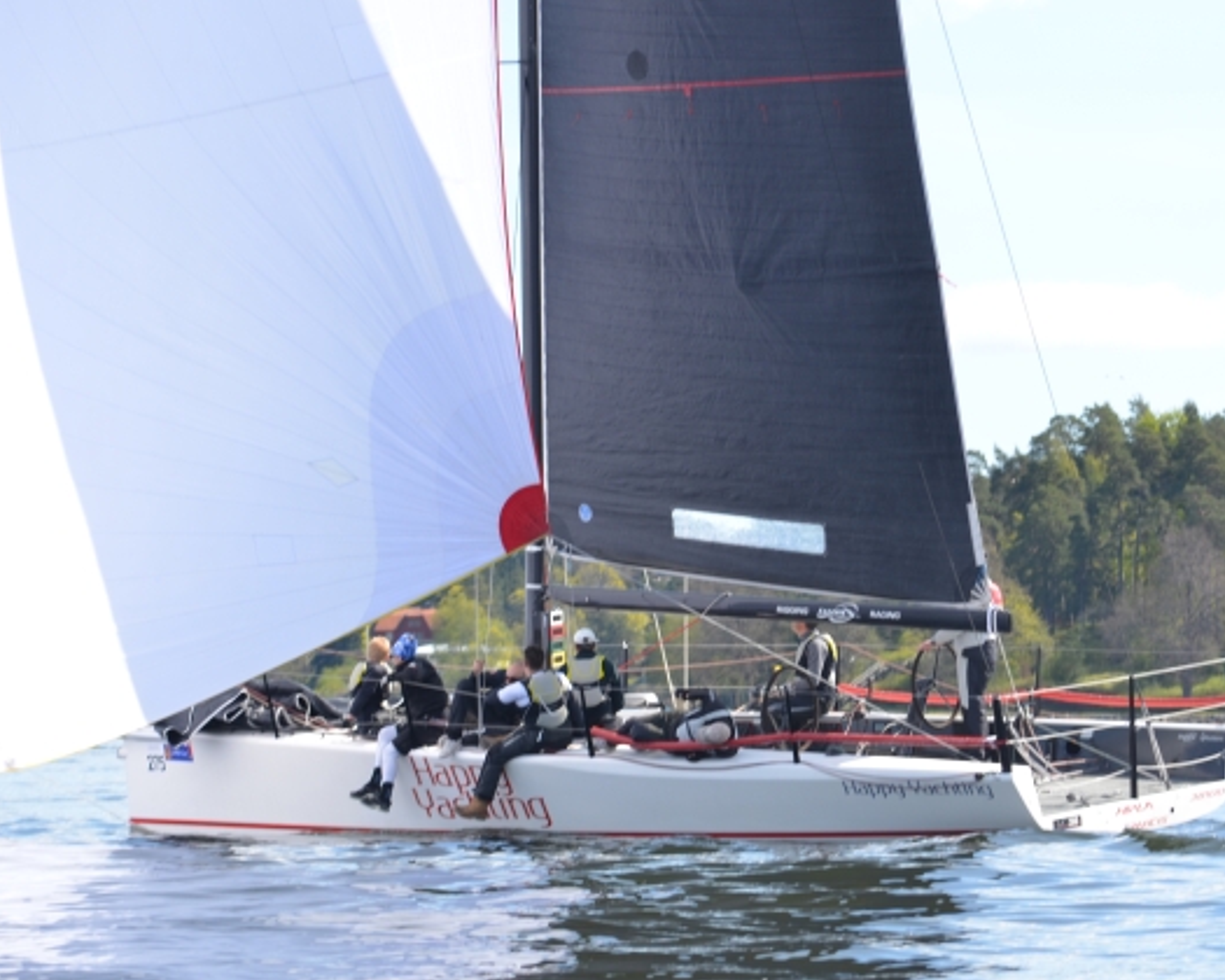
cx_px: 712
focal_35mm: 210
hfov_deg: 9.2
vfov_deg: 7.4
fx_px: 7614
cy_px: 516
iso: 200
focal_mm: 112
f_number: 5.6
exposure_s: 1/500
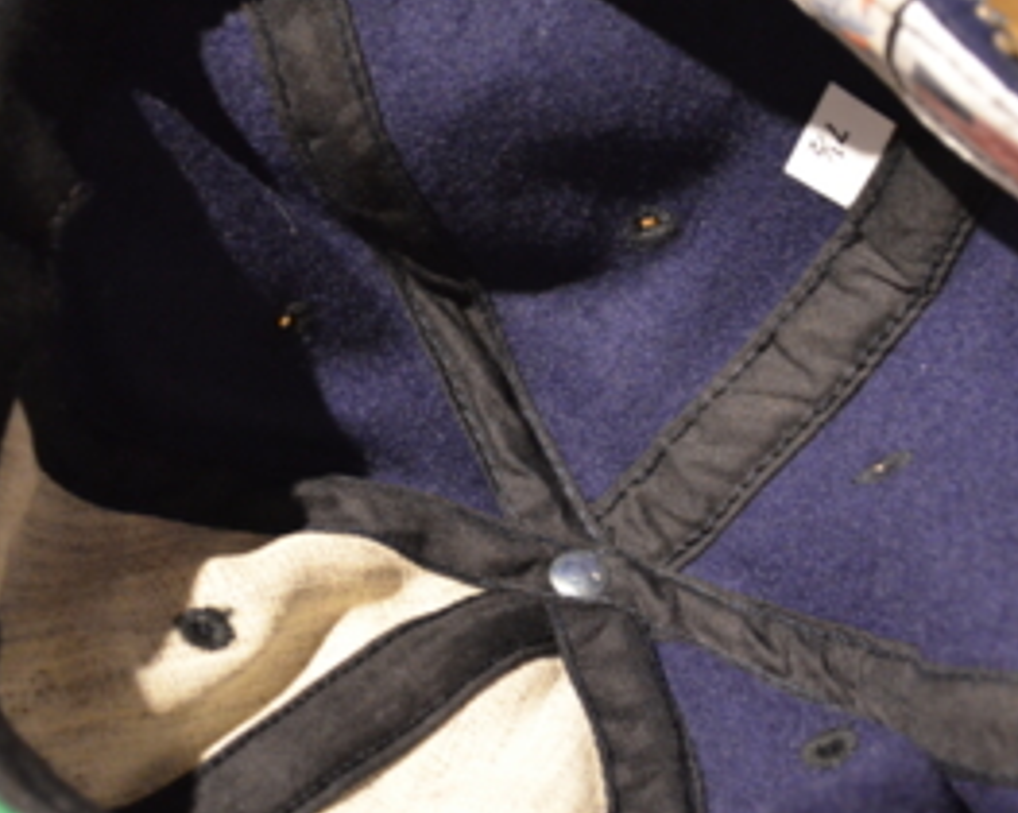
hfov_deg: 19.0
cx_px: 453
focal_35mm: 101
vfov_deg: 15.2
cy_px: 527
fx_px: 3041
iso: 3200
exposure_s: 1/25
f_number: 5.3
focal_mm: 42
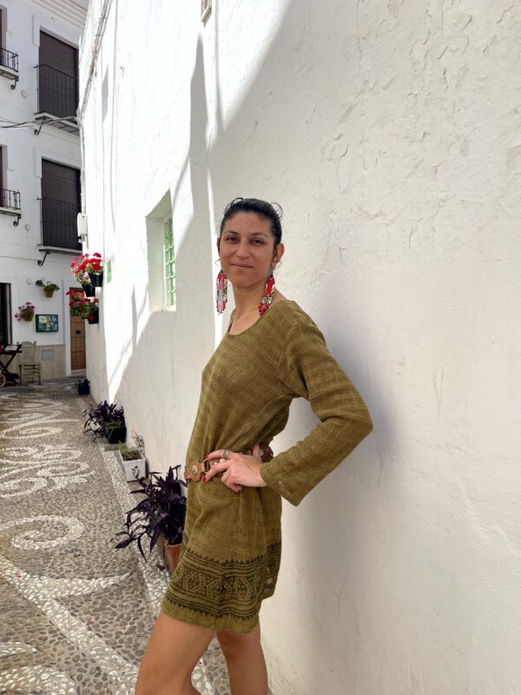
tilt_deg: -3.9
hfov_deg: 54.9
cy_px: 348
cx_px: 260
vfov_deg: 69.4
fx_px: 502
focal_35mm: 25
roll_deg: +0.2
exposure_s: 1/3086
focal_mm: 5.1
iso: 32
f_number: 1.6
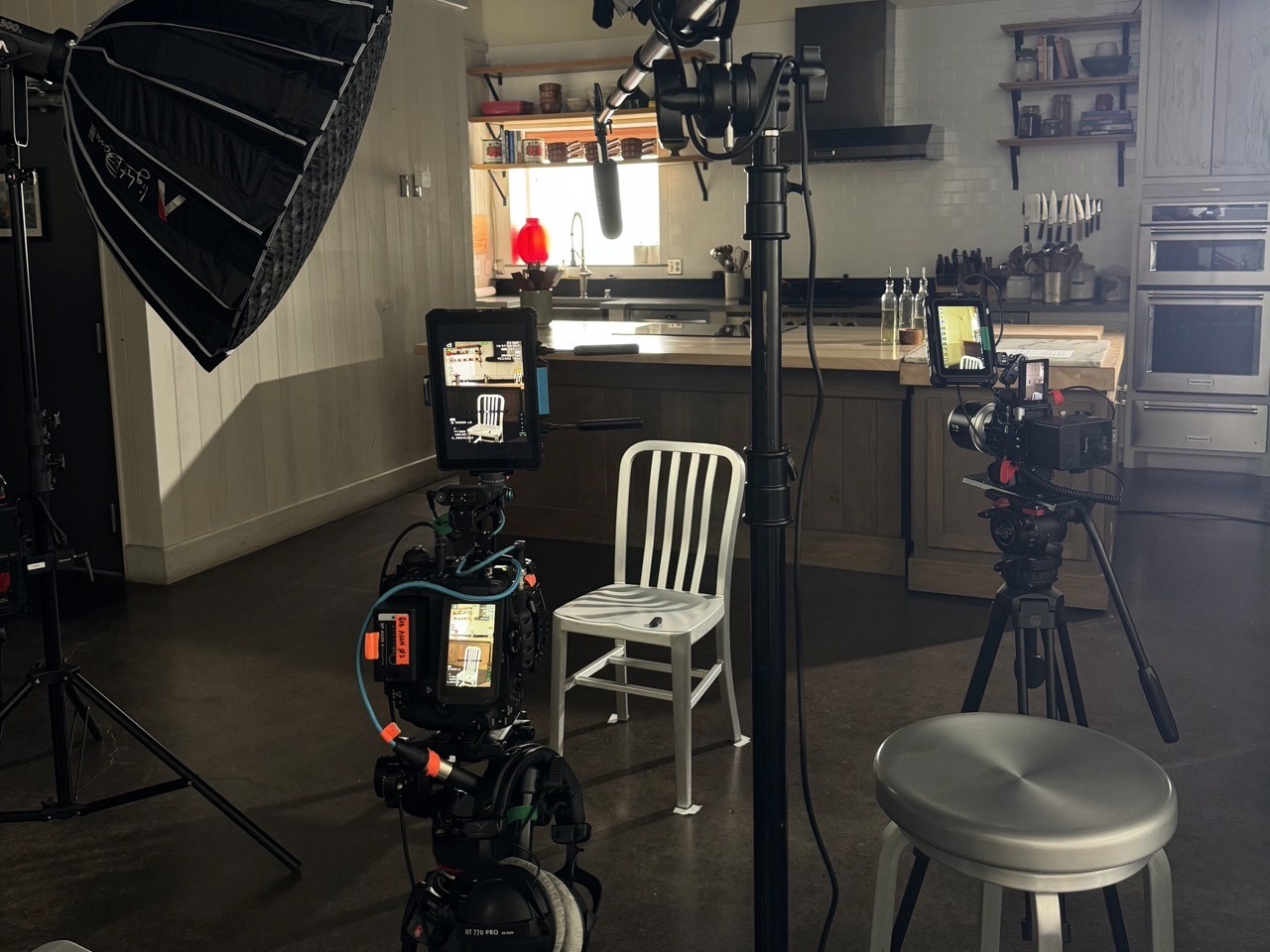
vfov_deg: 56.8
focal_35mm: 24
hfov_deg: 71.6
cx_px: 635
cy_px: 476
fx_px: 881
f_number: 1.78
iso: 200
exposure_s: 1/76
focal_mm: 6.76
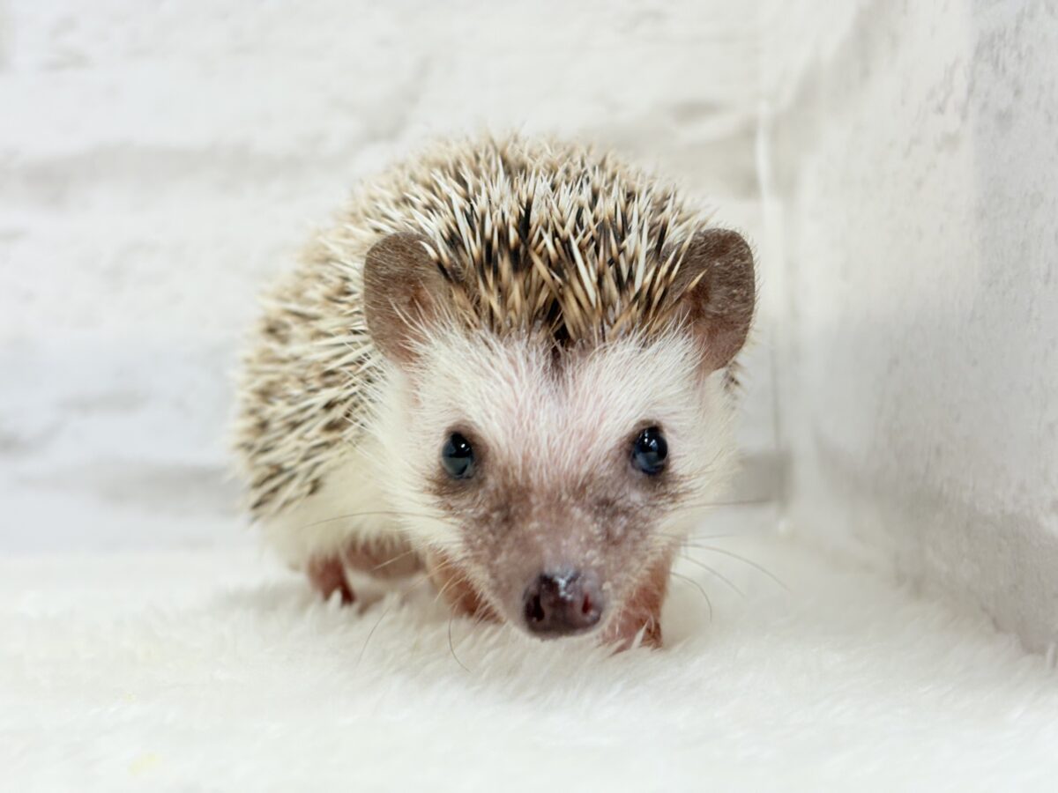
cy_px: 396
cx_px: 529
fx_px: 1589
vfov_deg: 28.0
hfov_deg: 36.8
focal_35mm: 52
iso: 40
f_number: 1.6
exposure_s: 1/50
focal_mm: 5.96
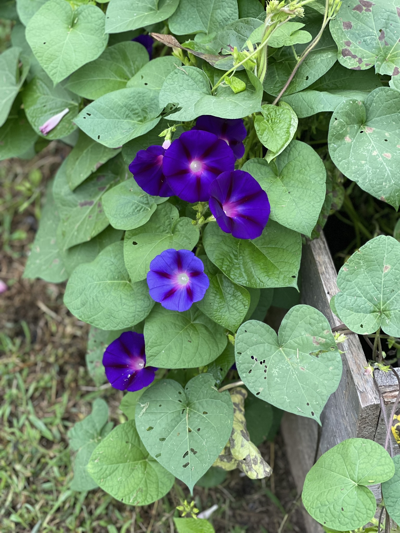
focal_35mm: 64
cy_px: 266
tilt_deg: -45.9
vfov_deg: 30.3
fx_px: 986
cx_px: 200
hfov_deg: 22.9
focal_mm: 7.5
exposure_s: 1/121
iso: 160
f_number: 2.2
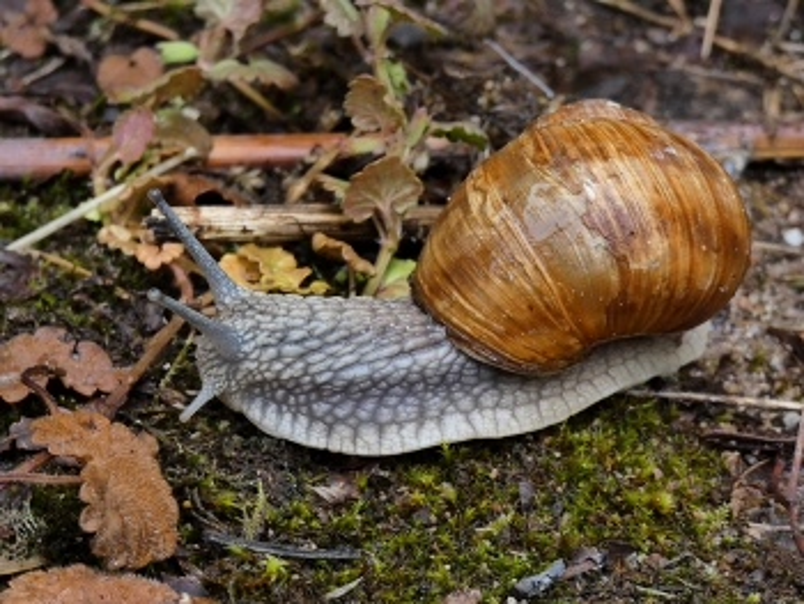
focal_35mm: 141
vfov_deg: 10.5
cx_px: 402
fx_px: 3277
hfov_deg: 14.0
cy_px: 302
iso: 160
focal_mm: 25.2
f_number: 5.3
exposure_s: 1/80
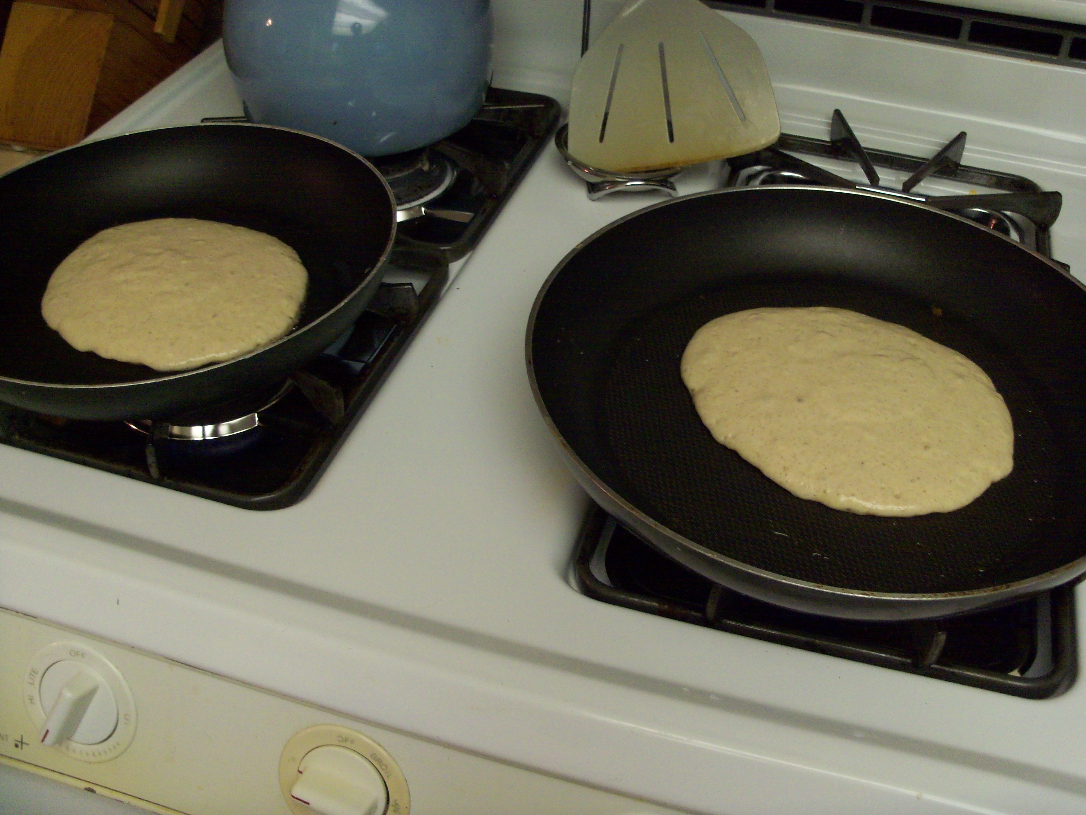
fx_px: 1098
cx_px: 543
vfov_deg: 40.7
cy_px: 408
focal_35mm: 35
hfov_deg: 52.6
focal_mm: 6.3
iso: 200
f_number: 3
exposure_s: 1/30
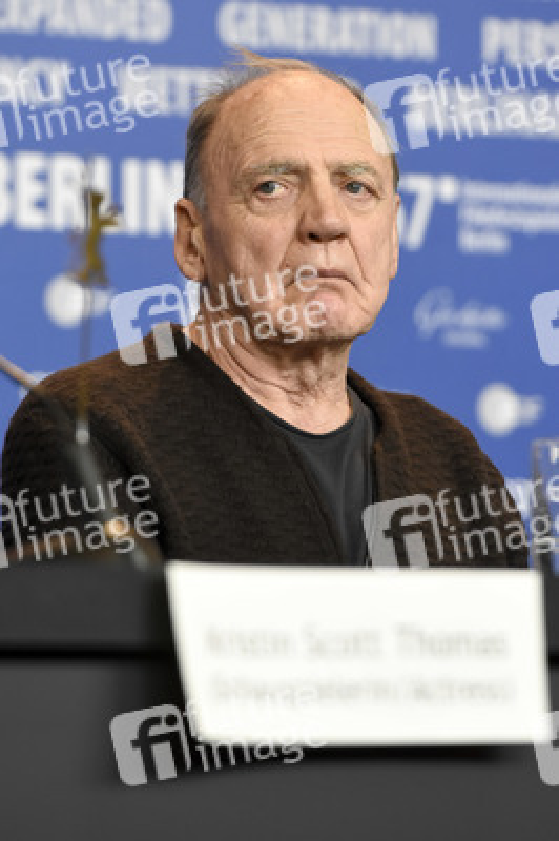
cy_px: 420
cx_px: 280
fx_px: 6999
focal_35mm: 300
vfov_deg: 6.9
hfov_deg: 4.6
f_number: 4
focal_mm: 200
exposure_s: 1/320
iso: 1600
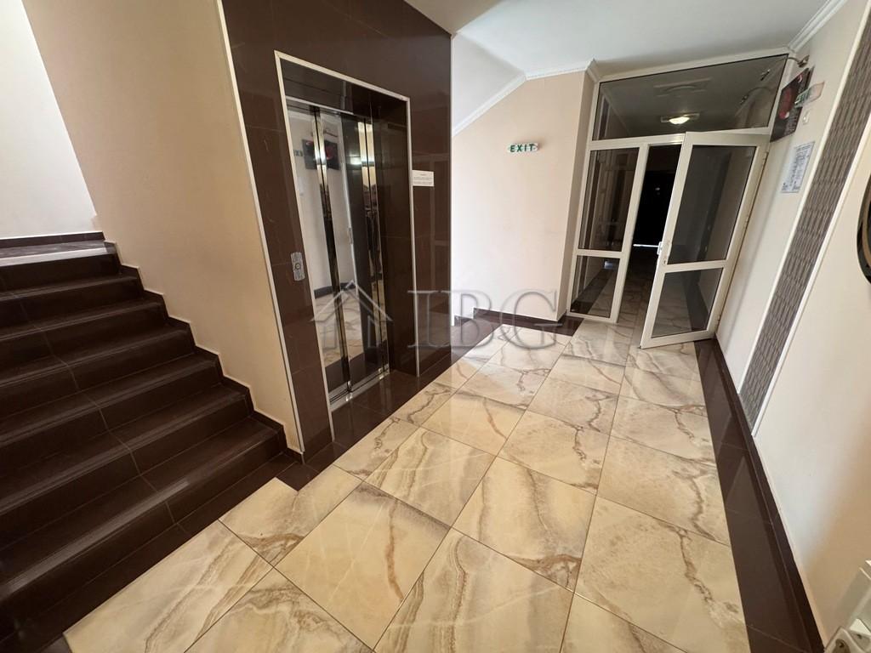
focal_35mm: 14
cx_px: 436
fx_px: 352
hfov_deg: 102.1
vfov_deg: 85.7
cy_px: 326
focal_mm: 2.22
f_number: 2.2
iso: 320
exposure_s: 1/50
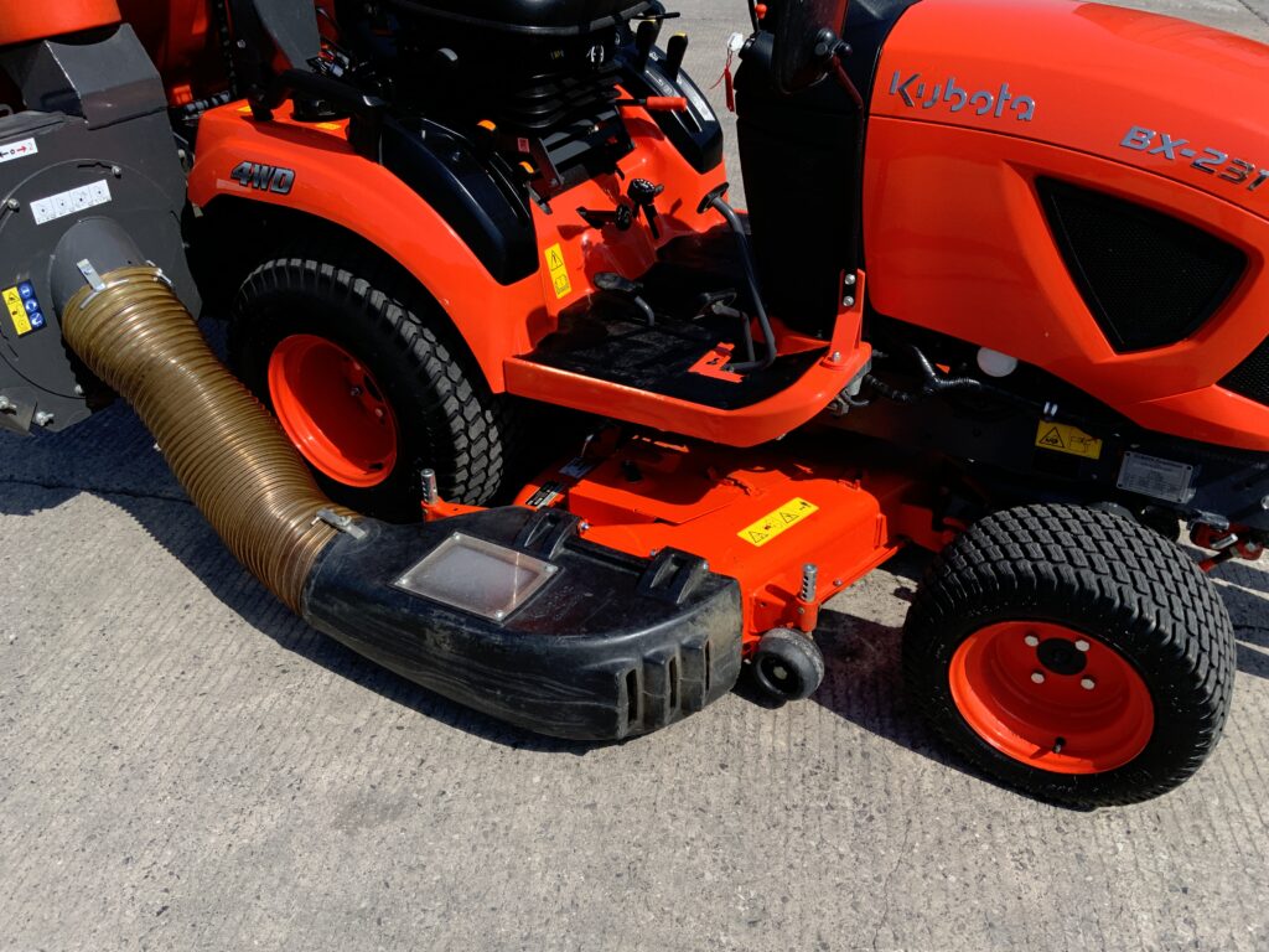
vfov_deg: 48.2
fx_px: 1063
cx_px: 634
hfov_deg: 61.7
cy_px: 476
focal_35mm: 29
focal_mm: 3
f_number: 1.8
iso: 20
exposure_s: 1/2320
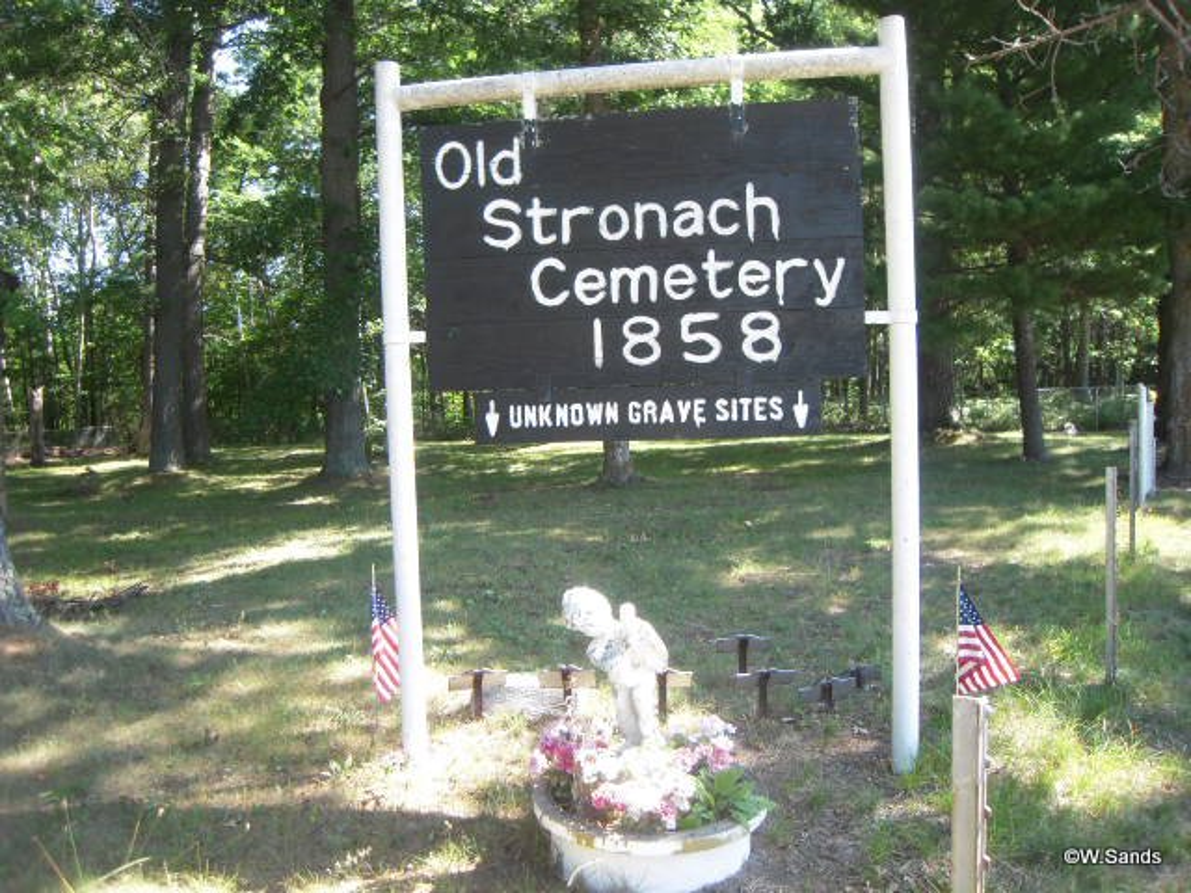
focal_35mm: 28
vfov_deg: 49.7
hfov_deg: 63.4
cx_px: 596
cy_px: 446
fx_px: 963
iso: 200
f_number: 2.7
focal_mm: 5
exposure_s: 1/250
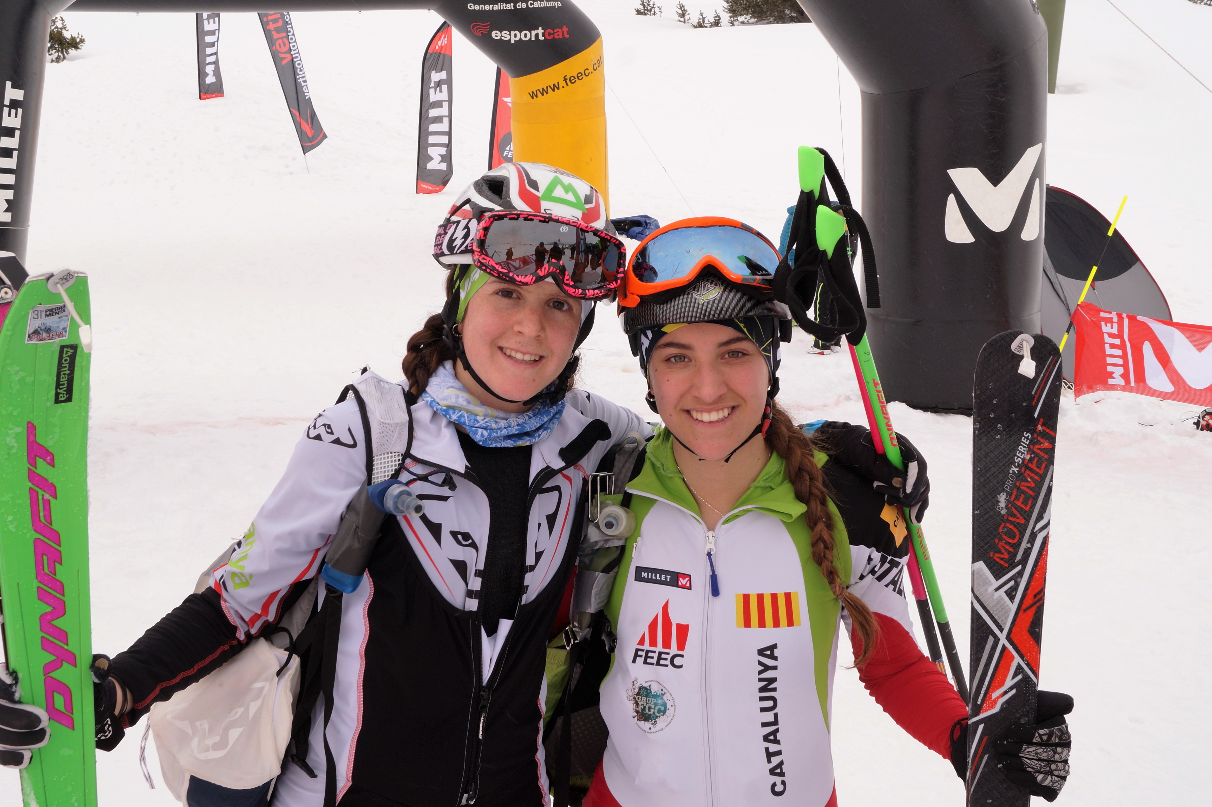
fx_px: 1346
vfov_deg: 33.4
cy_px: 386
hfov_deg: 48.5
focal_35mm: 40
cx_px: 592
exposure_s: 1/125
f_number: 11
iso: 100
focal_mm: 24
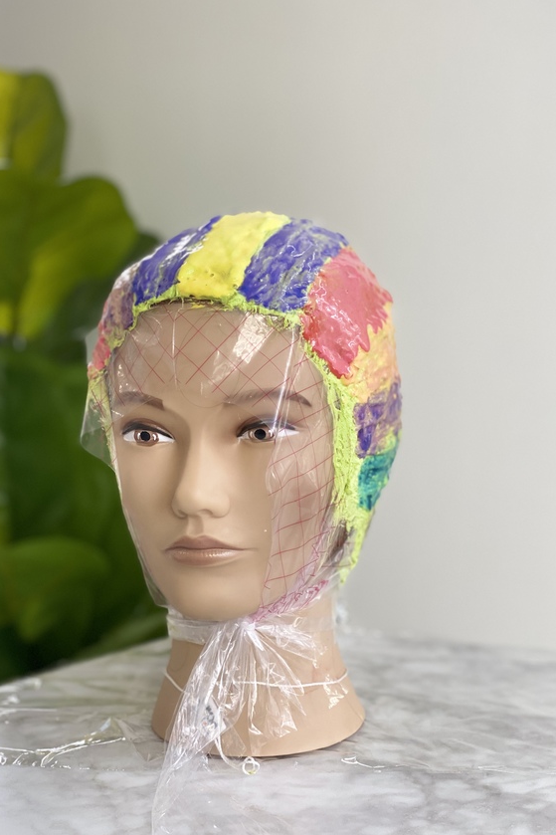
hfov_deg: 24.6
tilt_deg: -7.3
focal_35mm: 55
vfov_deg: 36.3
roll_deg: +0.2
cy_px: 423
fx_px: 1275
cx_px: 261
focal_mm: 6
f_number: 2
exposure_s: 1/120
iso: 125
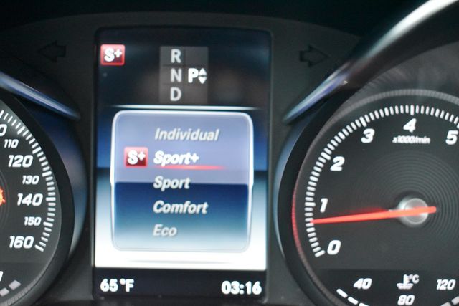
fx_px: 612
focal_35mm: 48
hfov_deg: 41.1
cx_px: 230
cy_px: 153
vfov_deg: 28.1
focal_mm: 32
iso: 4500
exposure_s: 1/125
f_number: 4.5
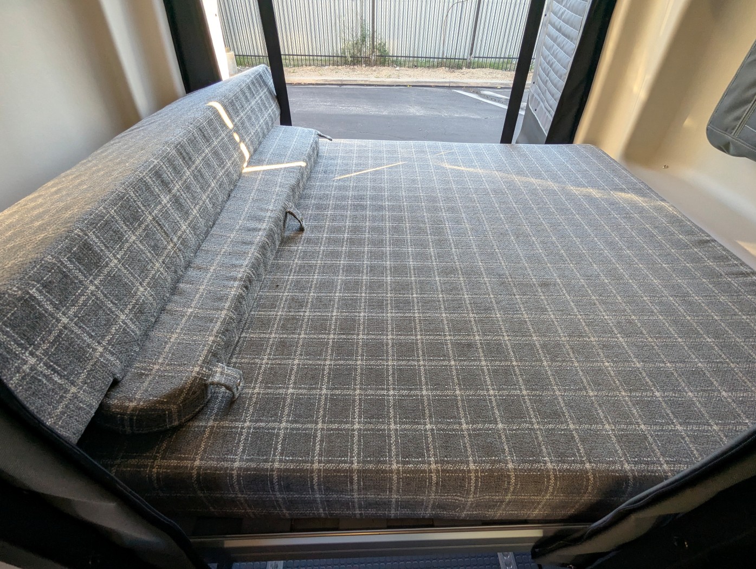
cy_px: 284
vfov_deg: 78.2
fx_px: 350
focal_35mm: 16
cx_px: 378
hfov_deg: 94.4
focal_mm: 2.35
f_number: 2.2
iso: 83
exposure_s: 1/106
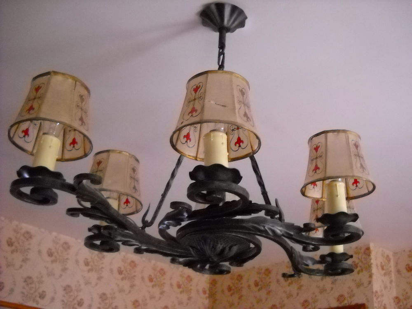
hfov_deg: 45.8
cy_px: 154
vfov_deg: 35.1
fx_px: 488
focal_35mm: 41
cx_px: 206
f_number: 3.1
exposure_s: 1/12
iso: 800
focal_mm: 6.72
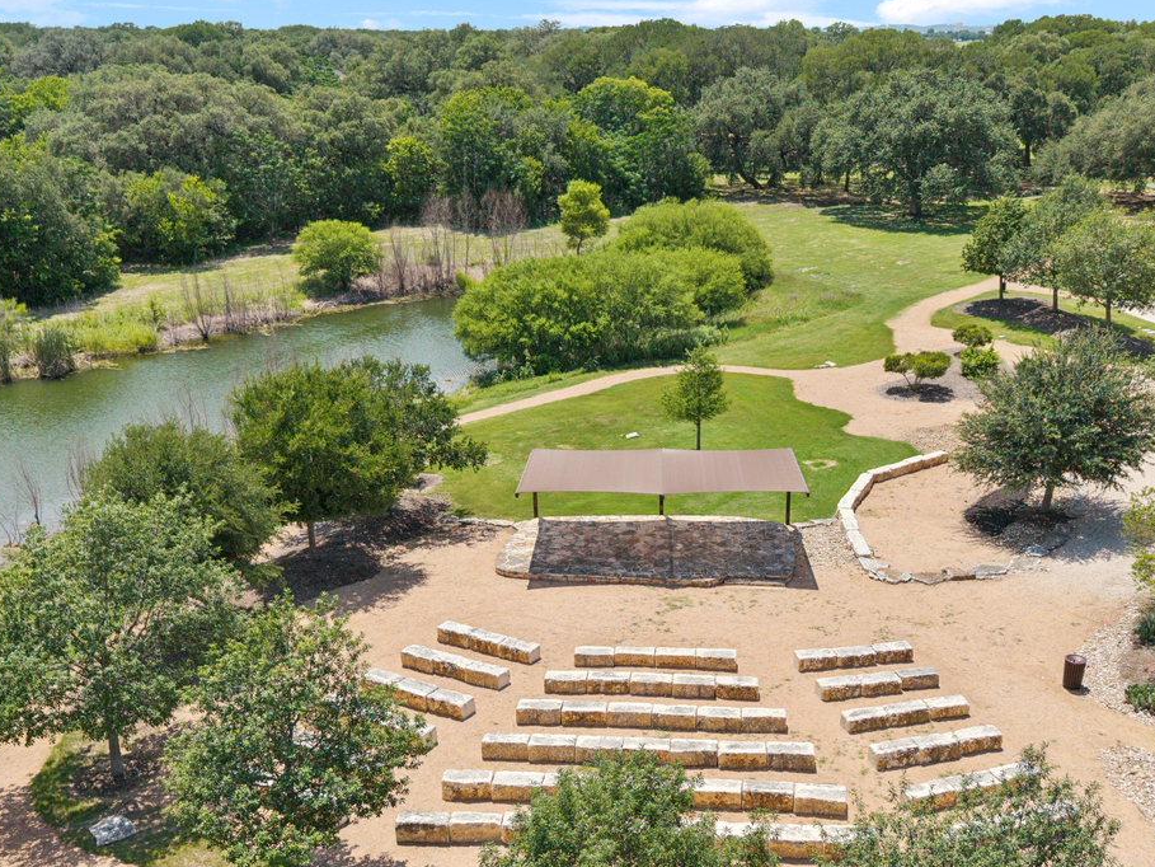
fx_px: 1268
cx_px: 676
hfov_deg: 48.8
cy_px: 578
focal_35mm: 38
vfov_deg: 37.3
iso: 200
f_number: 1.8
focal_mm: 8.67
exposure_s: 1/4000
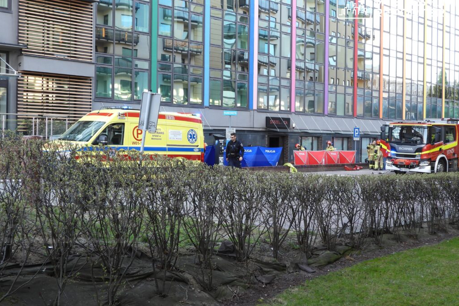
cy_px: 141
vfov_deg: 29.2
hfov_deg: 42.8
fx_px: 586
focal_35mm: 46
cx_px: 229
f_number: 3.2
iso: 100
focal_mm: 7.9
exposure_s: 1/60
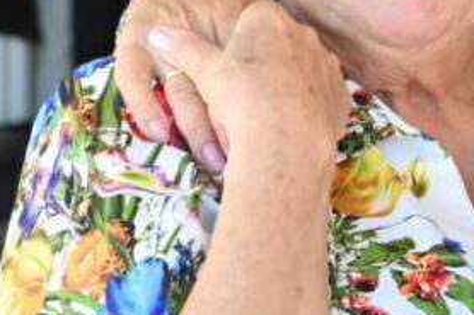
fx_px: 2184
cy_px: 18
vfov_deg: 8.2
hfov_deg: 12.2
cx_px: 474
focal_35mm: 166
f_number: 5
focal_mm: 45
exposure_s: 1/250
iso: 400
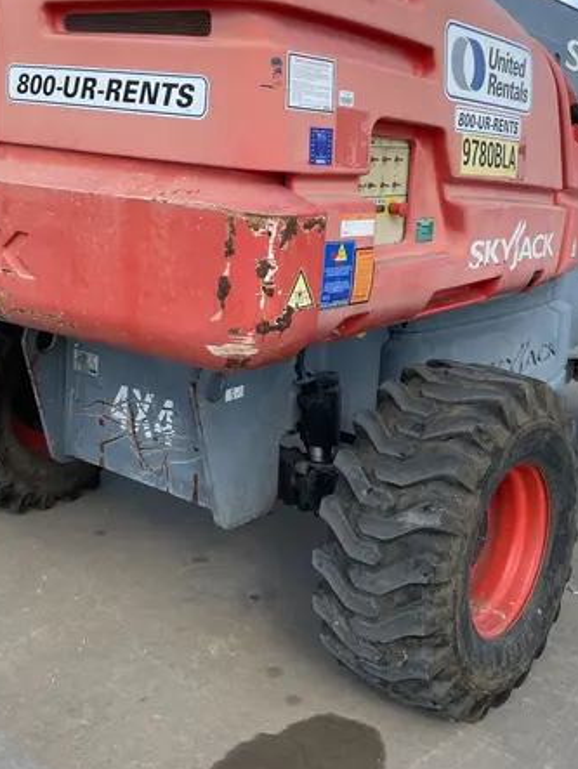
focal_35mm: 43
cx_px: 260
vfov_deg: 43.4
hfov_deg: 33.6
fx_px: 956
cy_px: 284
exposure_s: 1/2618
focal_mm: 4.2
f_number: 1.6
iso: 50
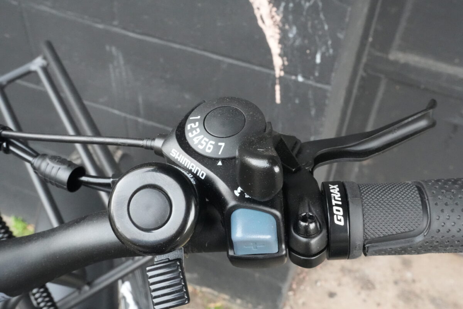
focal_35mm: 39
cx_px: 232
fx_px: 502
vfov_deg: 34.2
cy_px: 154
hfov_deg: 49.6
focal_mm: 26
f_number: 16
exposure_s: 1/30
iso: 6400
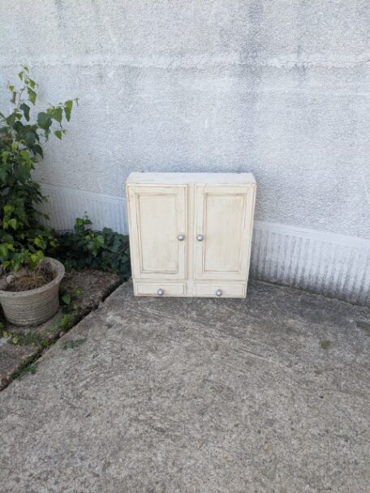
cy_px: 246
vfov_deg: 69.4
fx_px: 356
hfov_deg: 54.9
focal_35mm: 25
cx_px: 185
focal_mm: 5.43
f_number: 1.89
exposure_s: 1/284
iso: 75
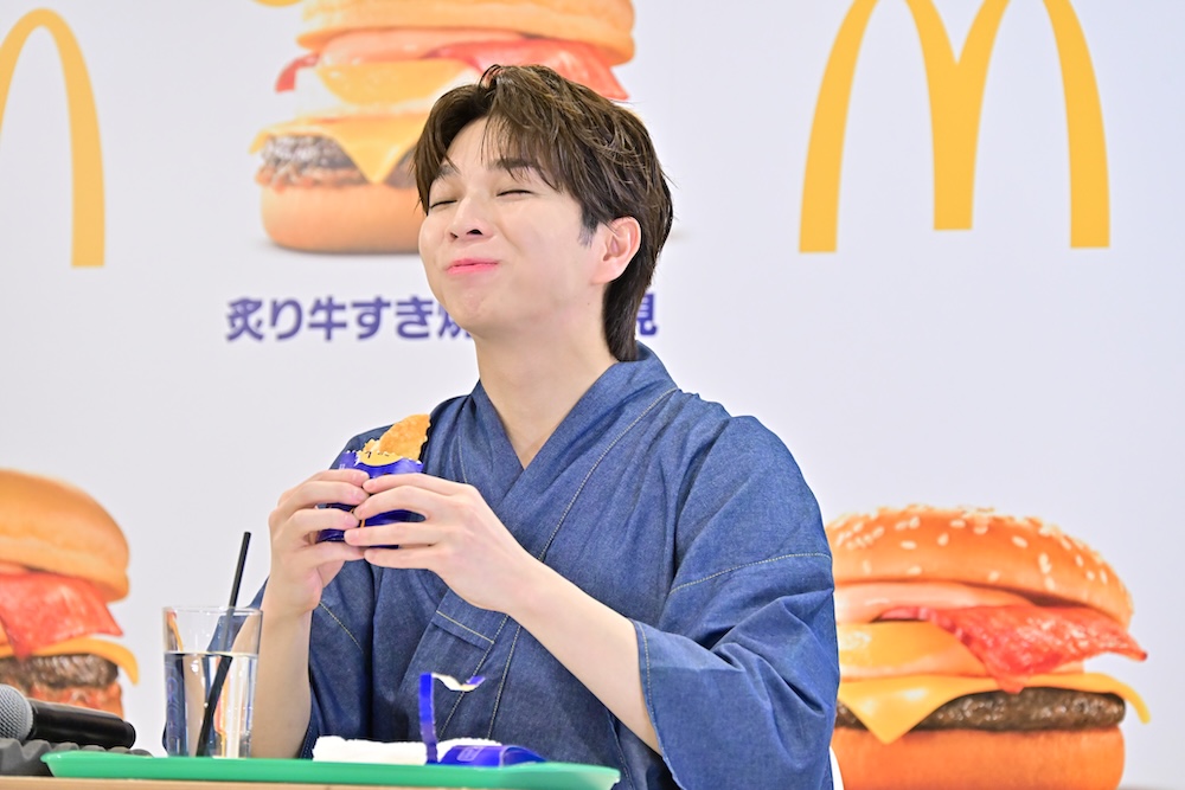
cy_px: 395
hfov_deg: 13.7
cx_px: 592
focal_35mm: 150
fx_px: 4938
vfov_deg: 9.2
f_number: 6.3
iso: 4000
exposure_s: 1/200
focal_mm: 150
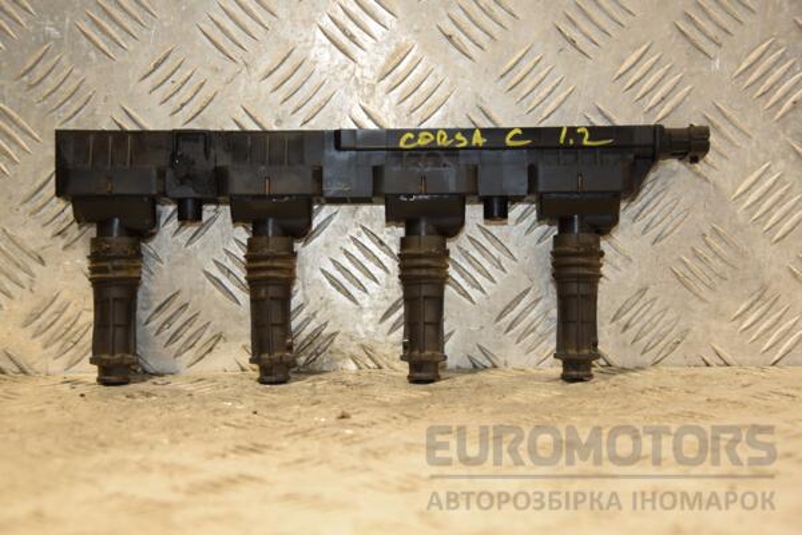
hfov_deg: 27.0
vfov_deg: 18.2
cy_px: 268
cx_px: 401
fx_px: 1671
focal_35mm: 75
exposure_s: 1/160
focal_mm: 50
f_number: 5
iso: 800
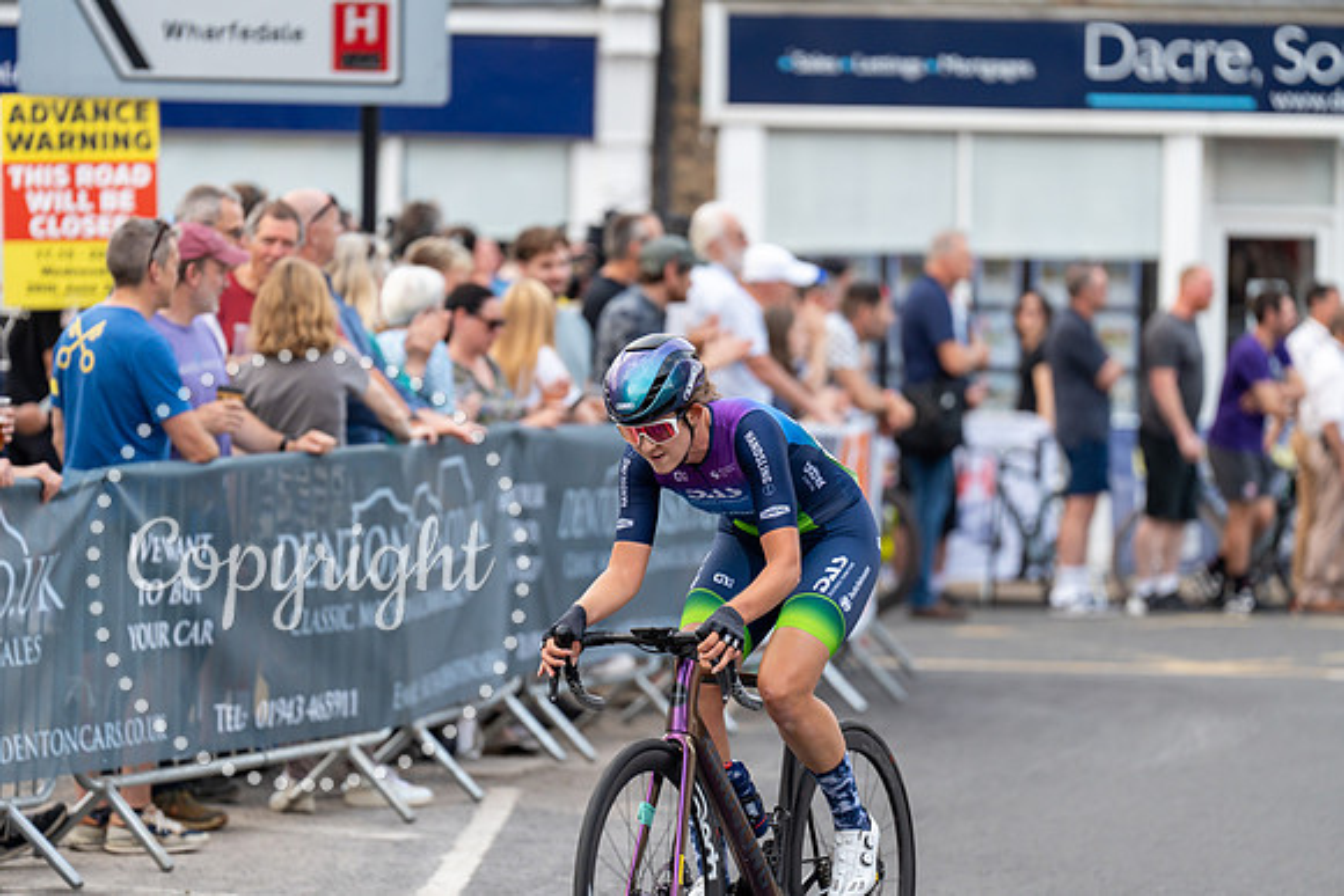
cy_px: 448
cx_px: 672
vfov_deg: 7.0
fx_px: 7356
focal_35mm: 197
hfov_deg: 10.4
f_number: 3.2
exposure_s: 1/1000
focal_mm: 197
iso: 500
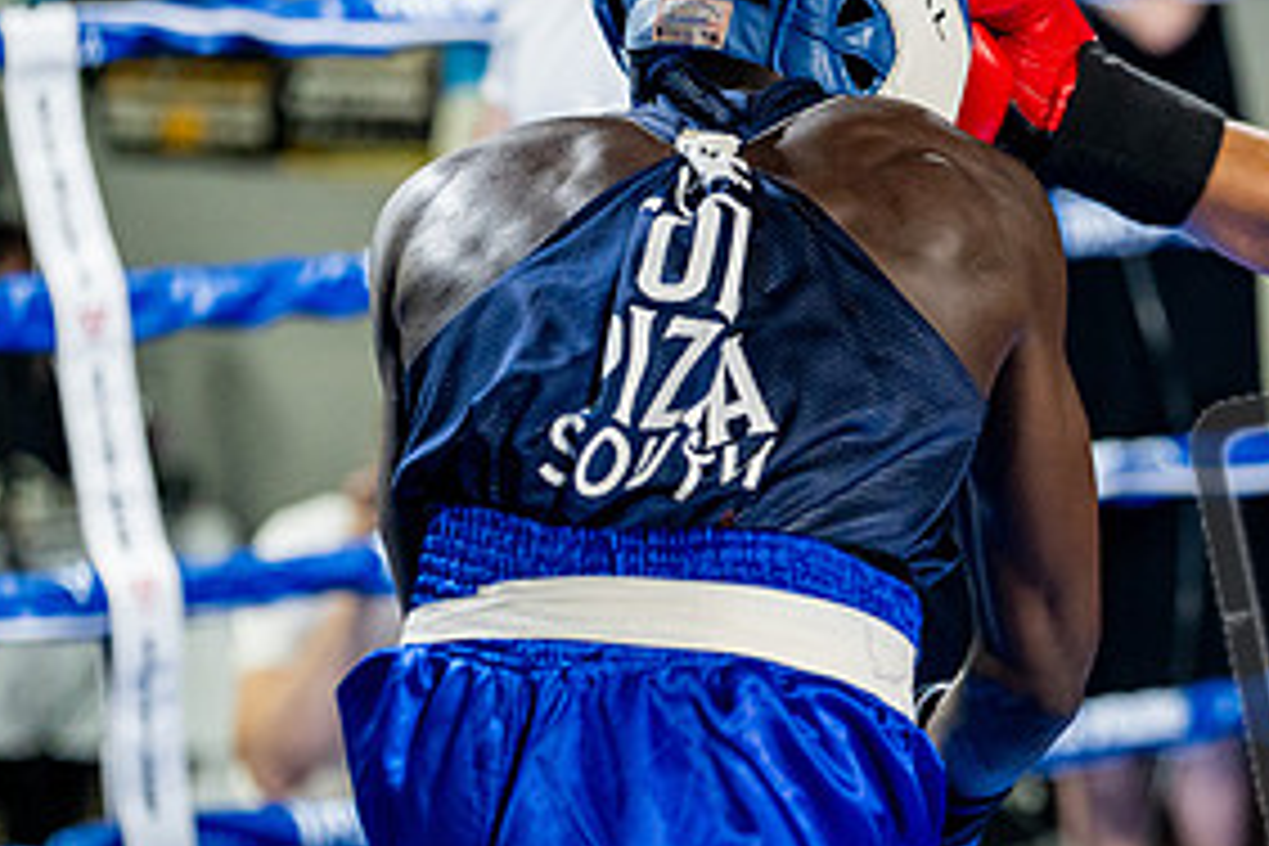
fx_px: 6380
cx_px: 1202
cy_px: 479
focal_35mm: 181
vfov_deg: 7.6
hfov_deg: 11.3
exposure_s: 1/800
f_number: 2
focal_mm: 88
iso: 4000
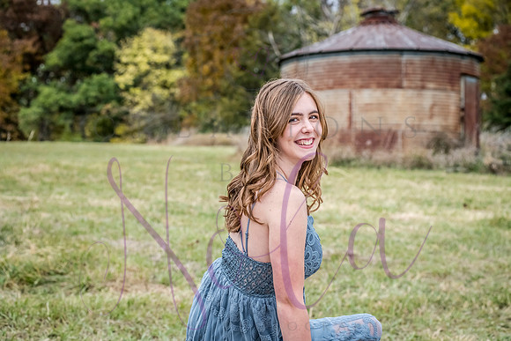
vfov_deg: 17.1
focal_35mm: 80
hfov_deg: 25.4
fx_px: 1136
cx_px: 256
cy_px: 170
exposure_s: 1/320
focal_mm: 80
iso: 800
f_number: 7.1
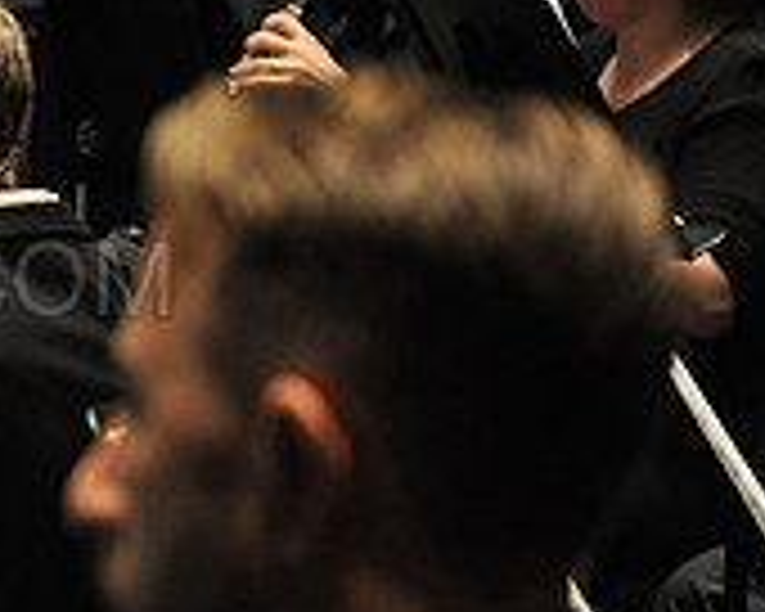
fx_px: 7585
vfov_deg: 4.6
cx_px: -428
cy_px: 200
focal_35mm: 335
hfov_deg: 5.7
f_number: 2.8
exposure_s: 1/250
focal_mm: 70
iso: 1600
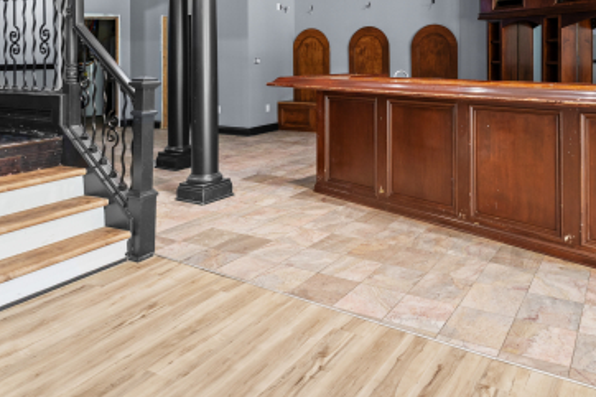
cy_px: 44
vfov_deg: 41.6
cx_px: 402
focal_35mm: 29
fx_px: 480
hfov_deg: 62.0
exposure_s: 1/6
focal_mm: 14
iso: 200
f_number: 5
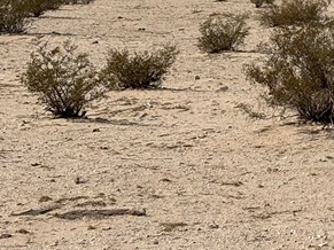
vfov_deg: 8.0
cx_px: 489
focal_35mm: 183
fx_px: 1765
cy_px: -83
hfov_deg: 10.5
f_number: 1.6
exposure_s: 1/7194
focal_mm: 5.96
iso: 40
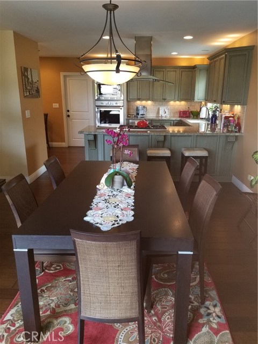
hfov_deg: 53.1
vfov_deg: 67.3
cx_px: 129
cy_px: 172
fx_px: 258
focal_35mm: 26
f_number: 1.7
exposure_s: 1/60
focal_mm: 4.25
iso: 100
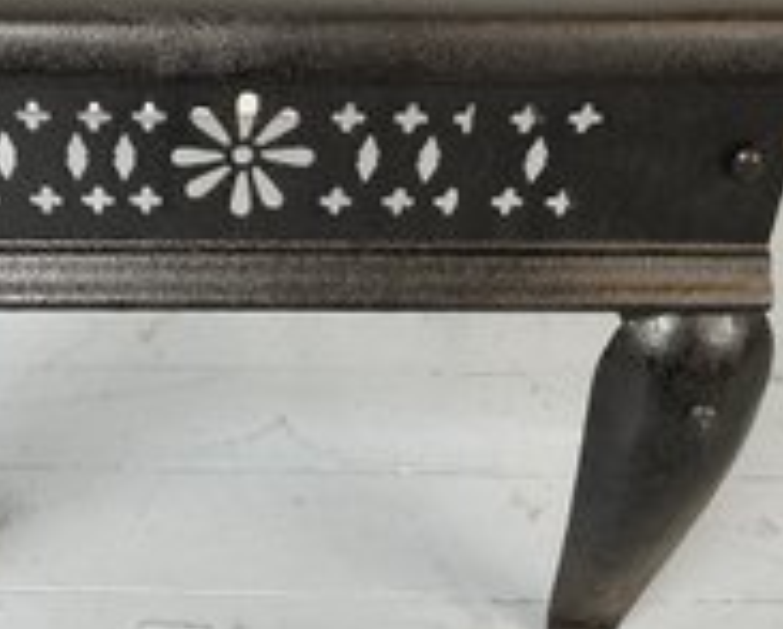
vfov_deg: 28.6
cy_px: 242
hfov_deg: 34.8
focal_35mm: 53
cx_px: 233
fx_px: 1230
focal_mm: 3
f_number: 1.8
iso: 40
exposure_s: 1/122
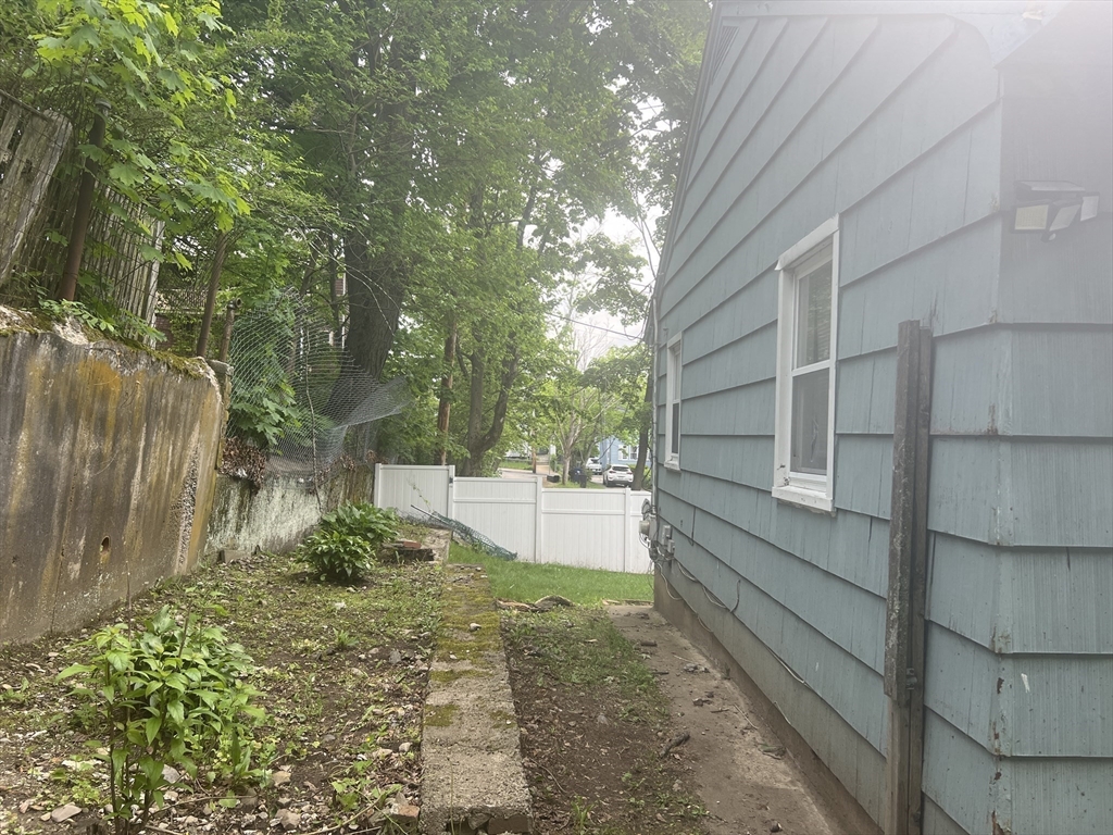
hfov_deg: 67.3
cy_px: 418
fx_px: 836
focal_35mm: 26
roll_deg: -1.7
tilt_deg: +0.9
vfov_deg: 53.1
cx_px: 556
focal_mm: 5.7
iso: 50
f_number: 1.5
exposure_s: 1/572
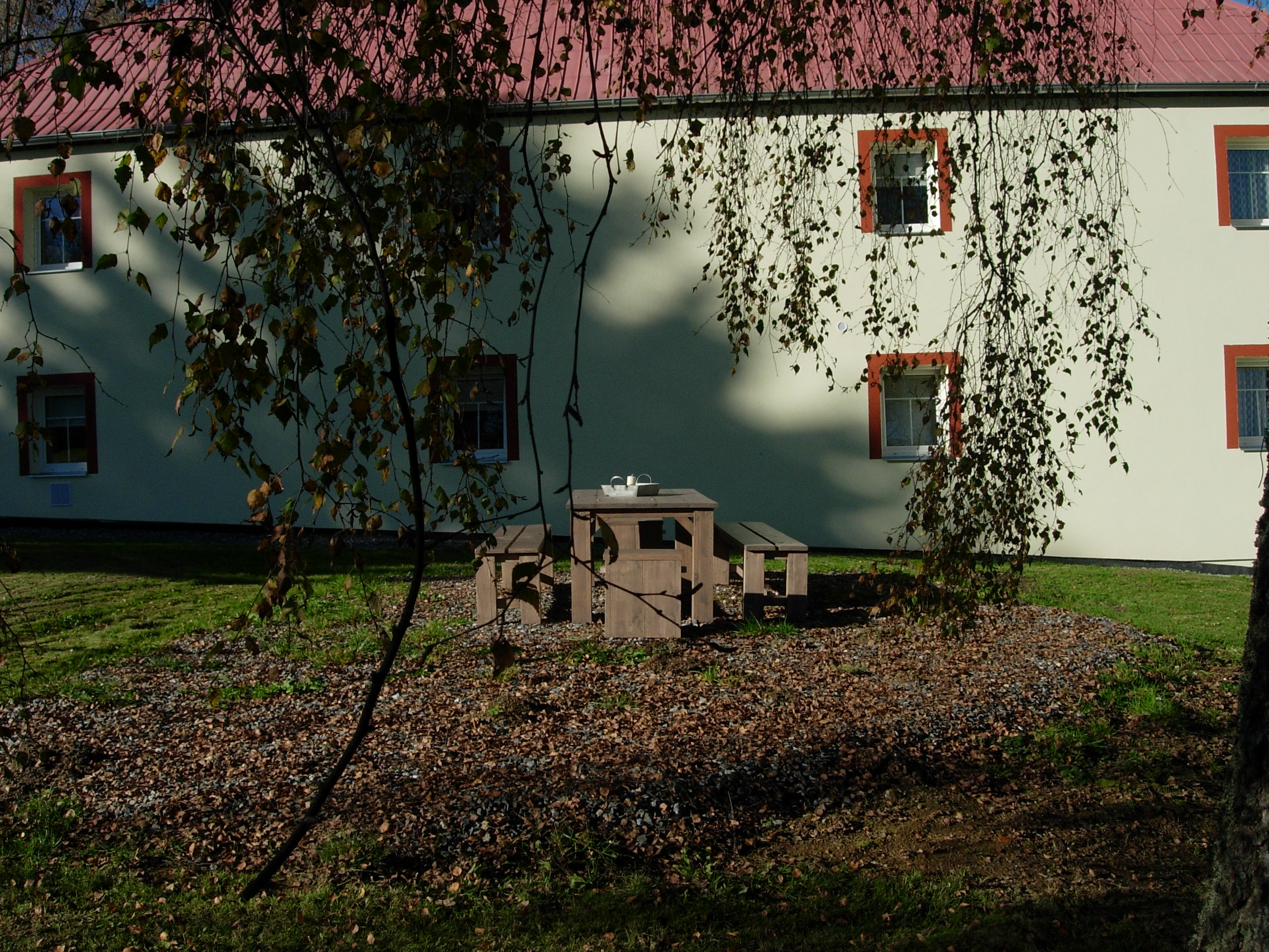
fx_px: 1393
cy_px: 476
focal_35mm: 38
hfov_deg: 49.0
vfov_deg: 37.7
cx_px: 634
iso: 79
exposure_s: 1/939
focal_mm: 7.8
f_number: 4.8
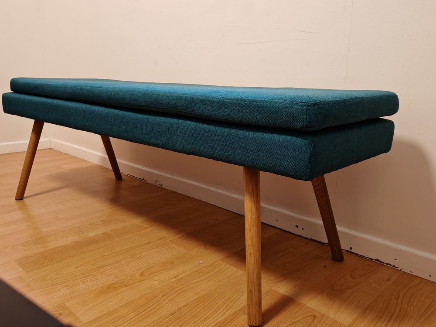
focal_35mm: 29
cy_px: 164
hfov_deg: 61.7
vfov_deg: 48.2
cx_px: 218
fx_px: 365
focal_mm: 5.4
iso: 640
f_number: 1.6
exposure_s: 1/33
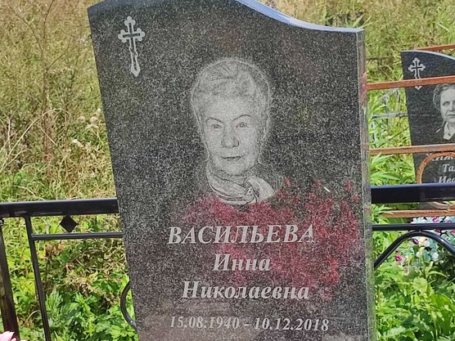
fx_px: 473
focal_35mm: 36
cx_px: 193
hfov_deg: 51.2
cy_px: 204
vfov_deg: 39.5
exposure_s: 1/732
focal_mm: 6.04
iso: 50
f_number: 1.9
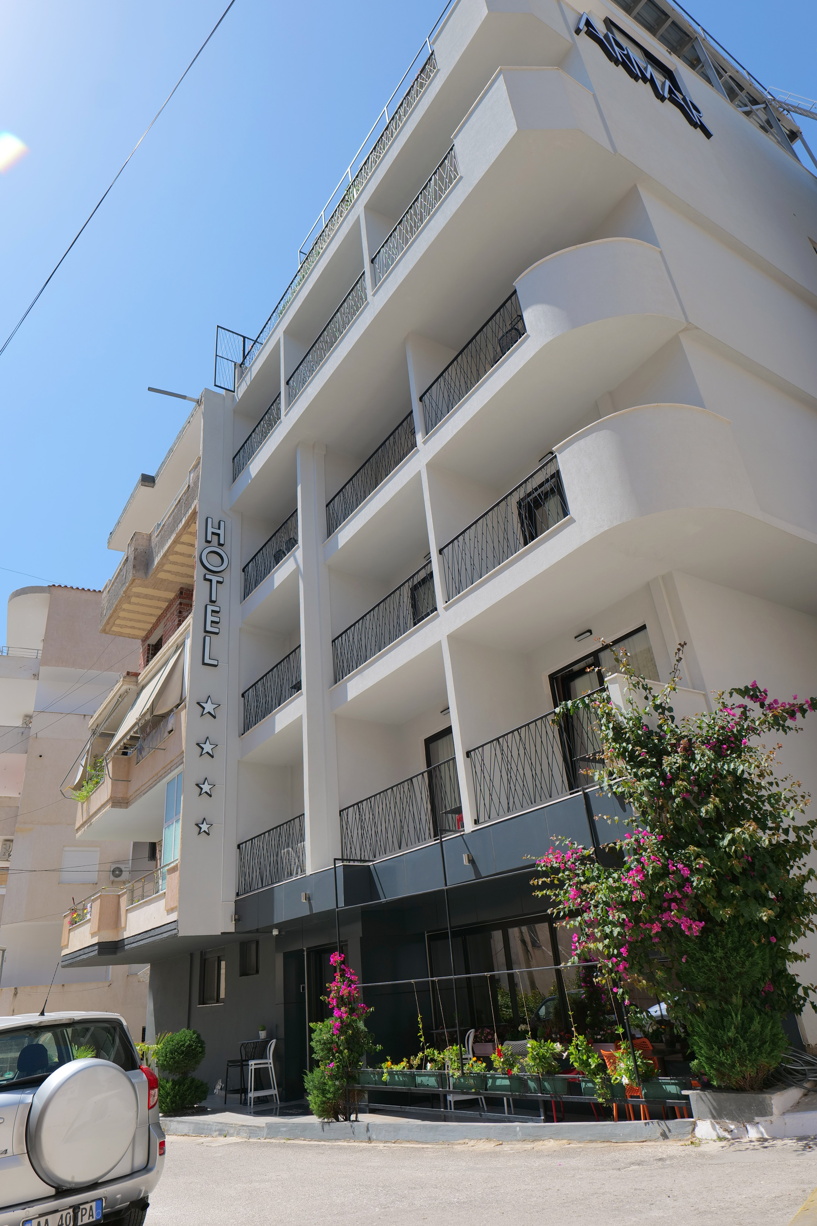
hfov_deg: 59.5
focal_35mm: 21
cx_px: 389
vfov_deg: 81.2
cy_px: 593
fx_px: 715
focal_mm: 20
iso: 100
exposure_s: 1/400
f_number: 6.3
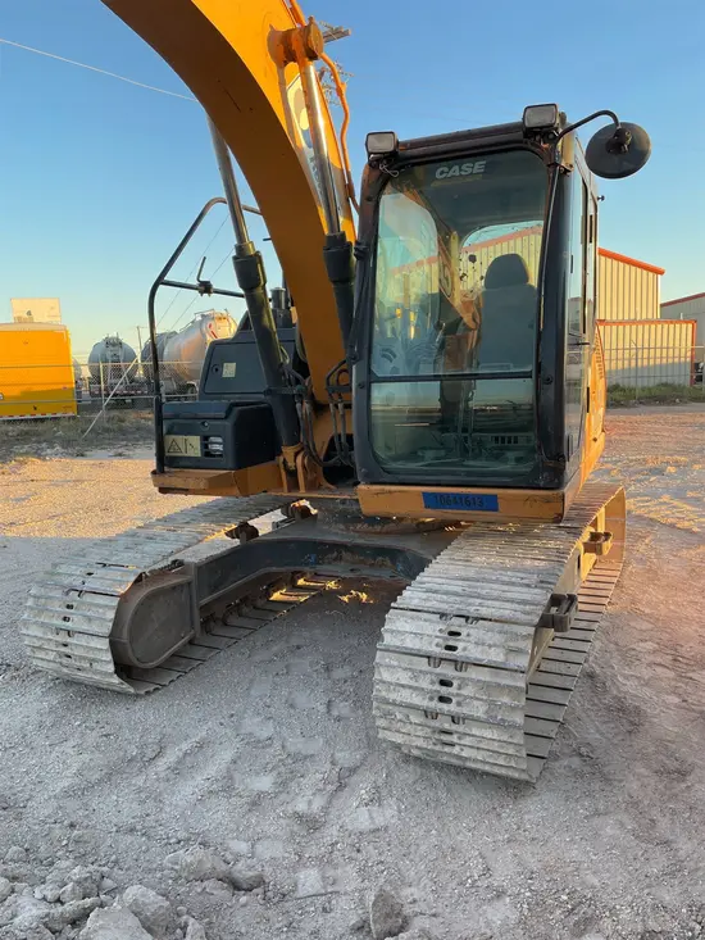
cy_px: 470
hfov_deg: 53.1
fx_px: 706
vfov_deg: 67.3
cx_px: 352
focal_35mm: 26
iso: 32
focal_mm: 4.2
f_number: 1.6
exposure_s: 1/278
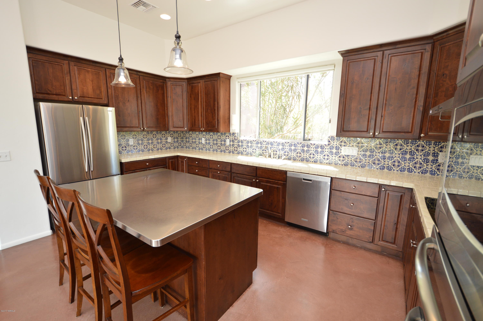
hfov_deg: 100.4
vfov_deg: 77.2
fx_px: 201
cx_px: 242
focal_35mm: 15
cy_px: 160
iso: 400
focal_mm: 10
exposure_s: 1/60
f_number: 4
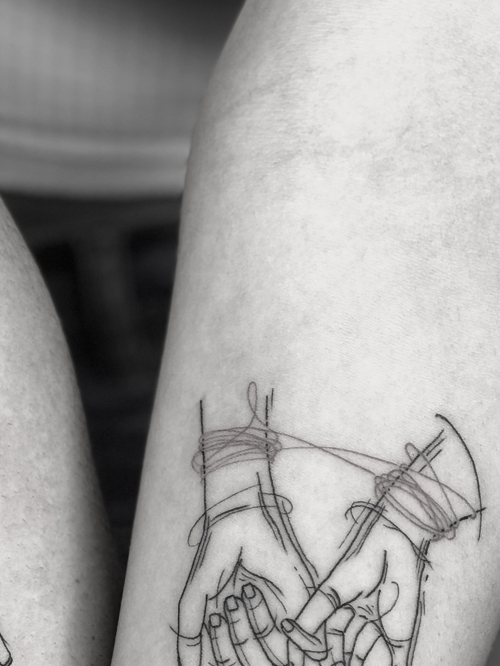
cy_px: 633
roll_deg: -4.2
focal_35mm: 111
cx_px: 59
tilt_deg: -43.8
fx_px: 2137
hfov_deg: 13.2
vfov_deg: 17.4
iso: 32
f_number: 2.8
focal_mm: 6.6
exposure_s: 1/120
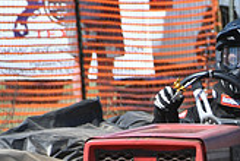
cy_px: 233
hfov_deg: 2.1
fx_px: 6525
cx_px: 316
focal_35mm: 977
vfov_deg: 1.4
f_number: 8
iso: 200
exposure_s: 1/500
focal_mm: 185
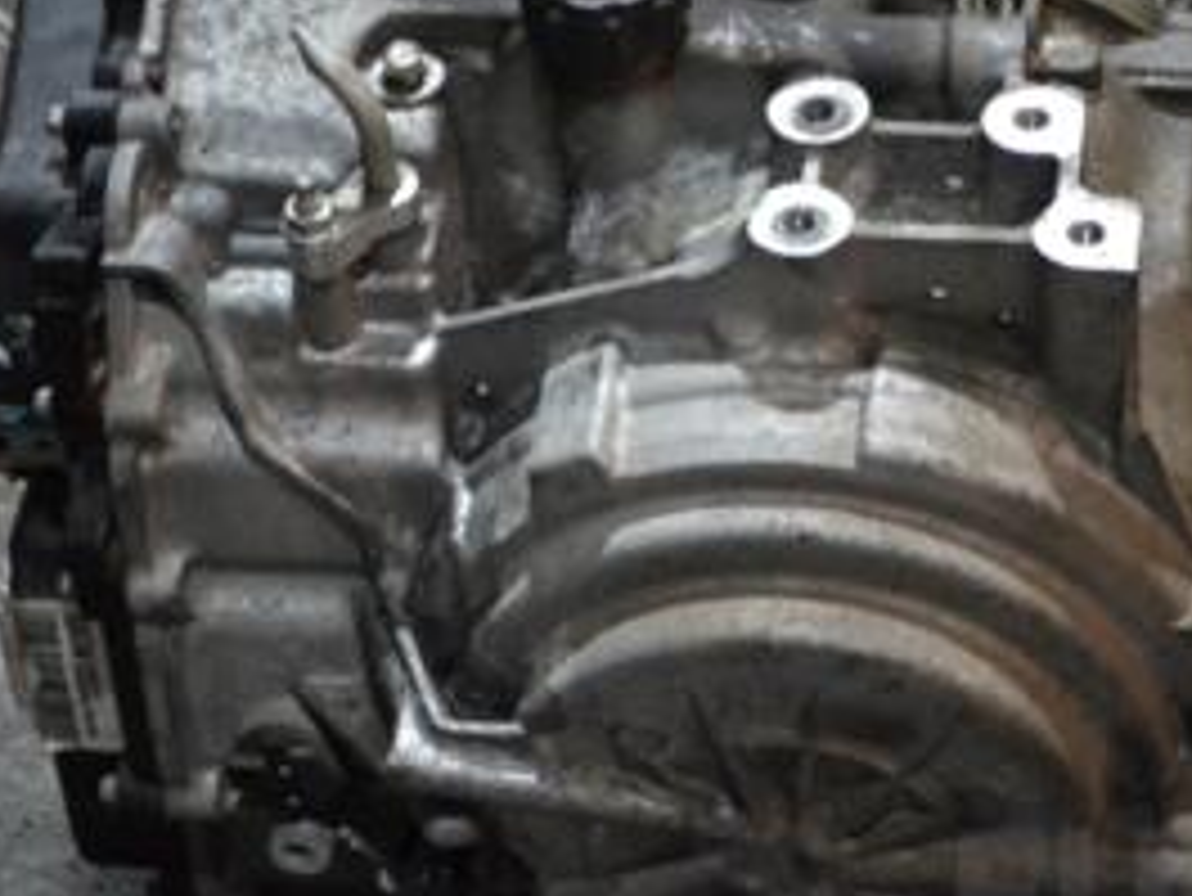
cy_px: 297
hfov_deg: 15.8
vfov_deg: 11.9
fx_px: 4272
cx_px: 873
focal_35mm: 124
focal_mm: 38
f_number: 5
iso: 1600
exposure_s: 1/30
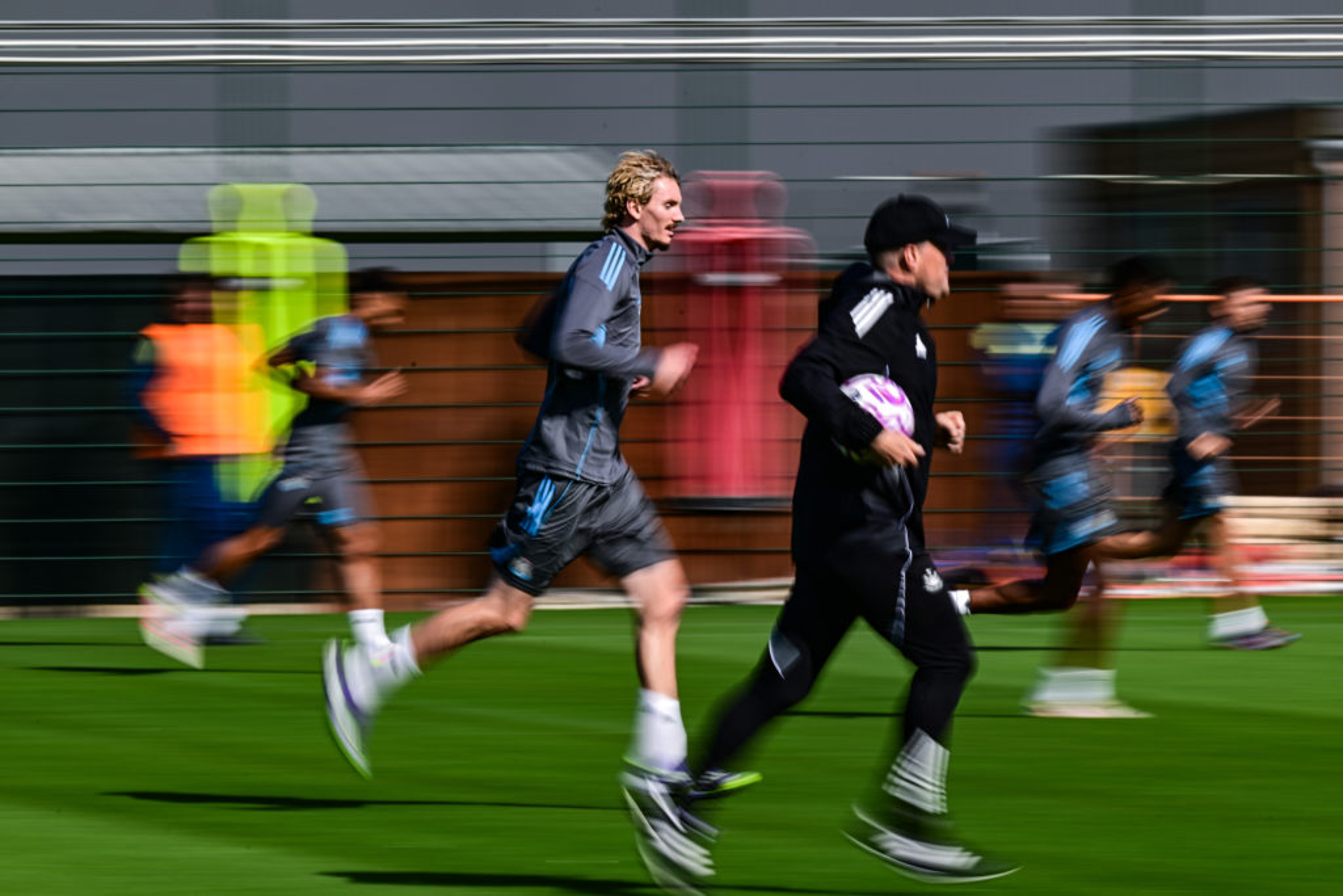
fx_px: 14923
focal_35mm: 400
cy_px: 448
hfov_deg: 5.2
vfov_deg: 3.4
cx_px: 672
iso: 32
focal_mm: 400
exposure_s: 1/20
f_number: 22
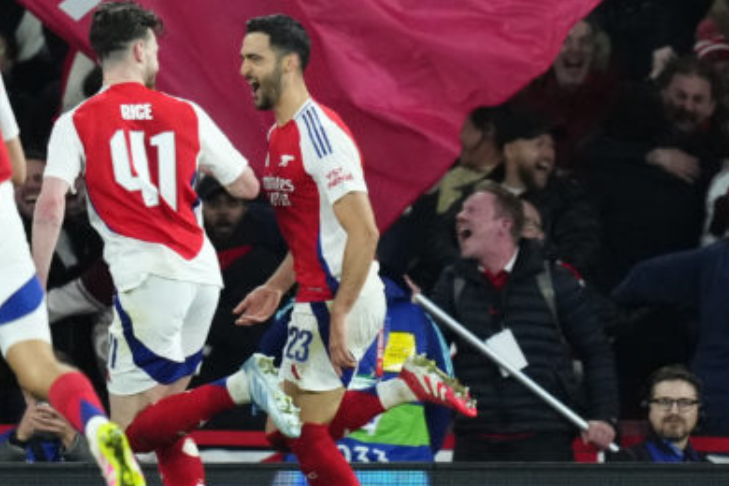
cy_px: 10
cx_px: 364
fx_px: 31891
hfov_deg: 1.3
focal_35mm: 1575
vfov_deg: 0.9
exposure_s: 1/1600
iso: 3200
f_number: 2.8
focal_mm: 400
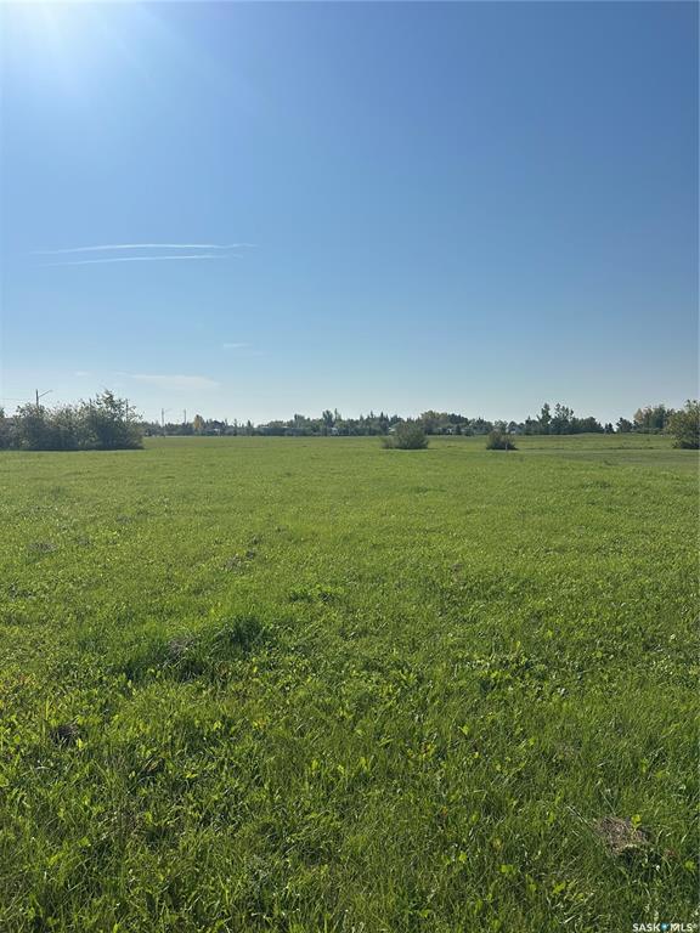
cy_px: 466
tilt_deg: -2.5
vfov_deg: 71.6
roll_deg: -0.2
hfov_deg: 56.8
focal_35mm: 24
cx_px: 350
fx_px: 647
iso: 80
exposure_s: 1/13699
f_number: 1.78
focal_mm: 6.86
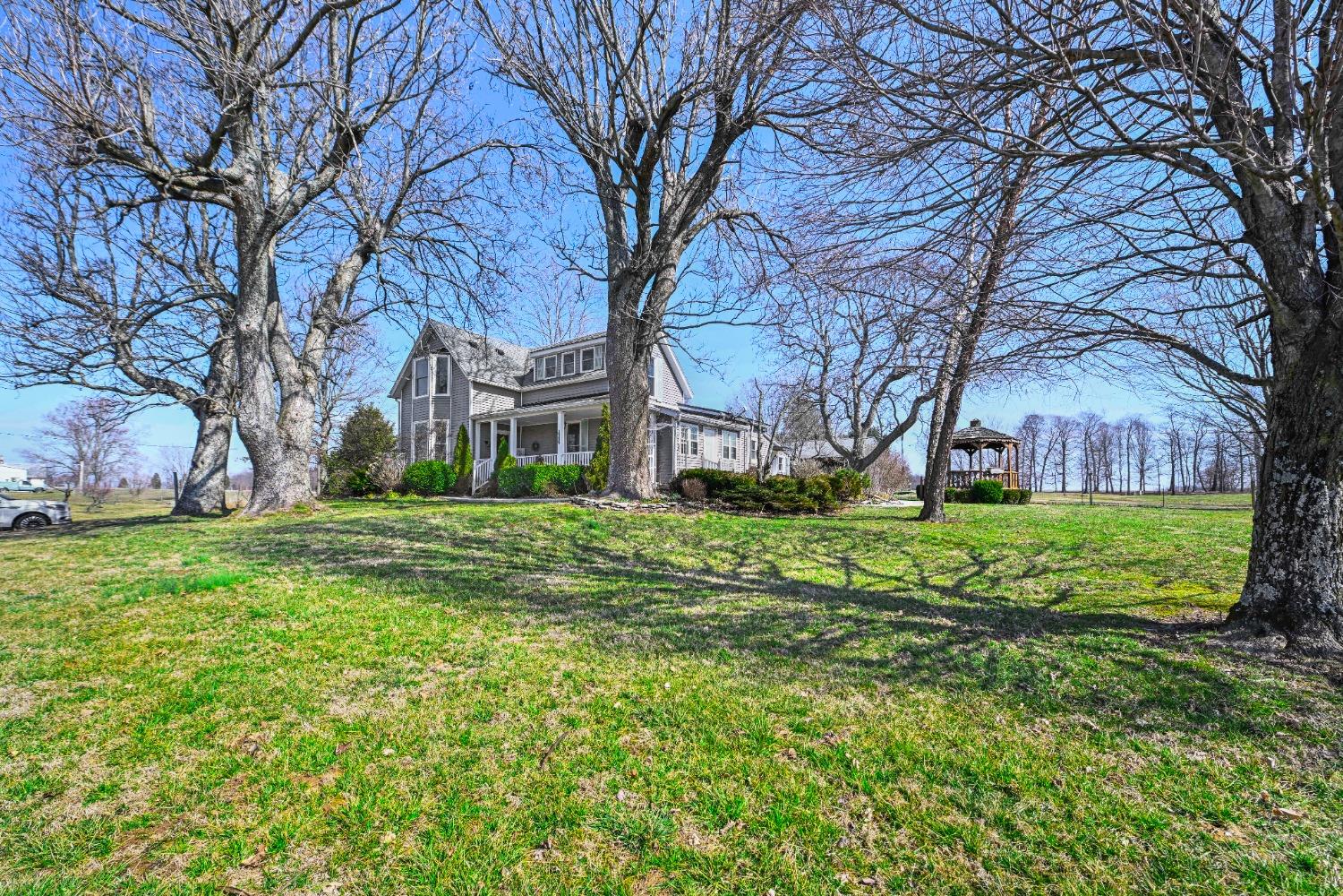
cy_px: 448
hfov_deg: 104.3
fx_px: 522
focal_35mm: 14
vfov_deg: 81.2
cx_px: 672
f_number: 6.3
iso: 800
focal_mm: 14
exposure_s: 1/640
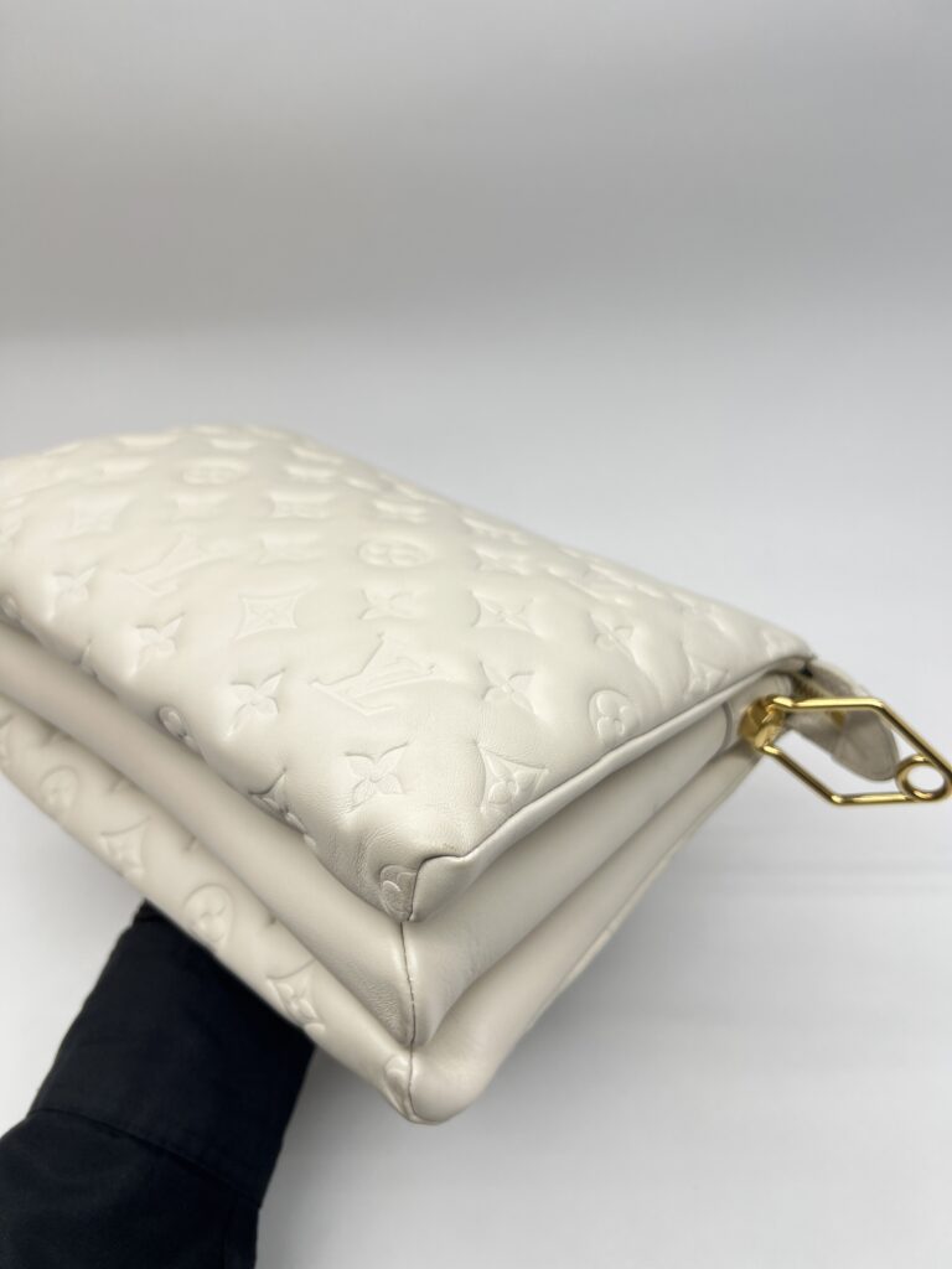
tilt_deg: -41.5
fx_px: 953
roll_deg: +2.7
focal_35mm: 26
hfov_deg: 53.1
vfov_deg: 67.3
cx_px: 476
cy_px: 634
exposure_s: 1/156
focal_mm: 5.7
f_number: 1.5
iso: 40
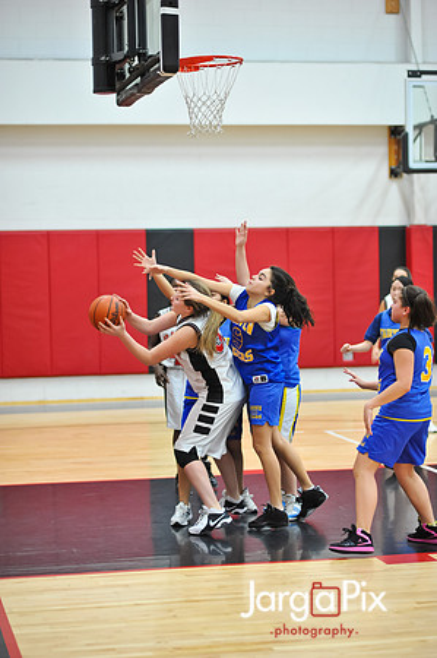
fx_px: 1551
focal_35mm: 85
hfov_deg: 16.0
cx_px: 218
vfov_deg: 23.9
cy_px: 329
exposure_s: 1/500
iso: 2500
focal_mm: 85
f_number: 2.2
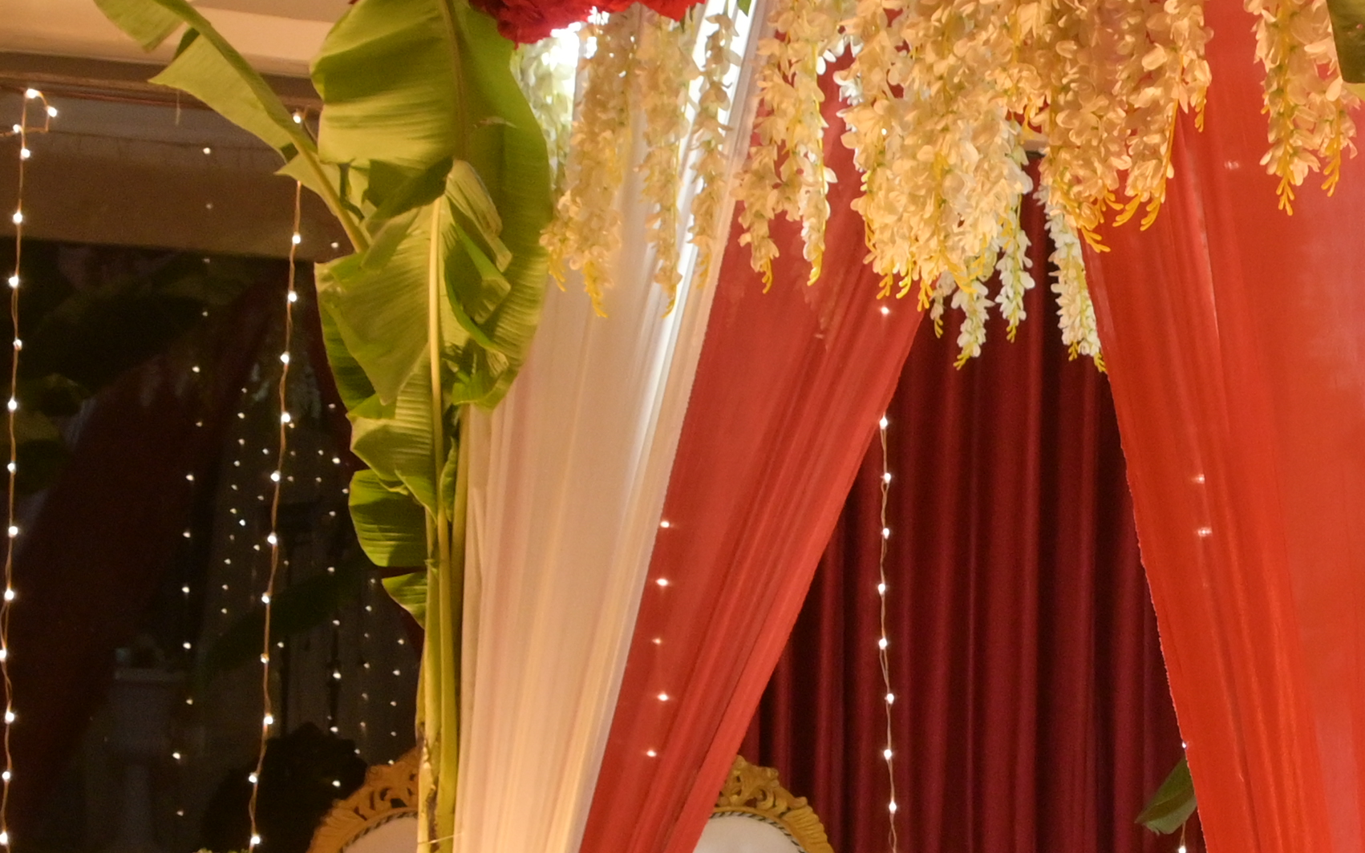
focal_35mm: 152
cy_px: 577
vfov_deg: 8.6
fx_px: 5673
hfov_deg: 13.6
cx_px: 1232
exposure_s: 1/160
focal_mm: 30.5
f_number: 8
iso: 800
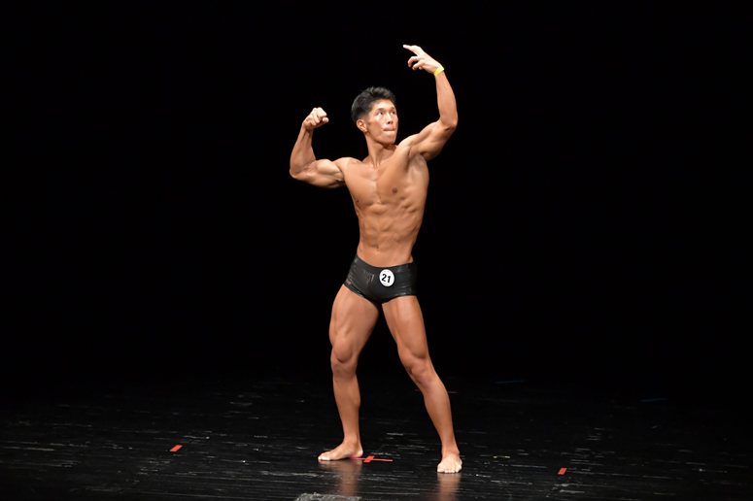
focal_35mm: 240
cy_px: 250
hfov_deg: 8.6
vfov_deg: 5.7
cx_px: 376
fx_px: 5018
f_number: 5.6
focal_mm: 160
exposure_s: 1/400
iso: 4000
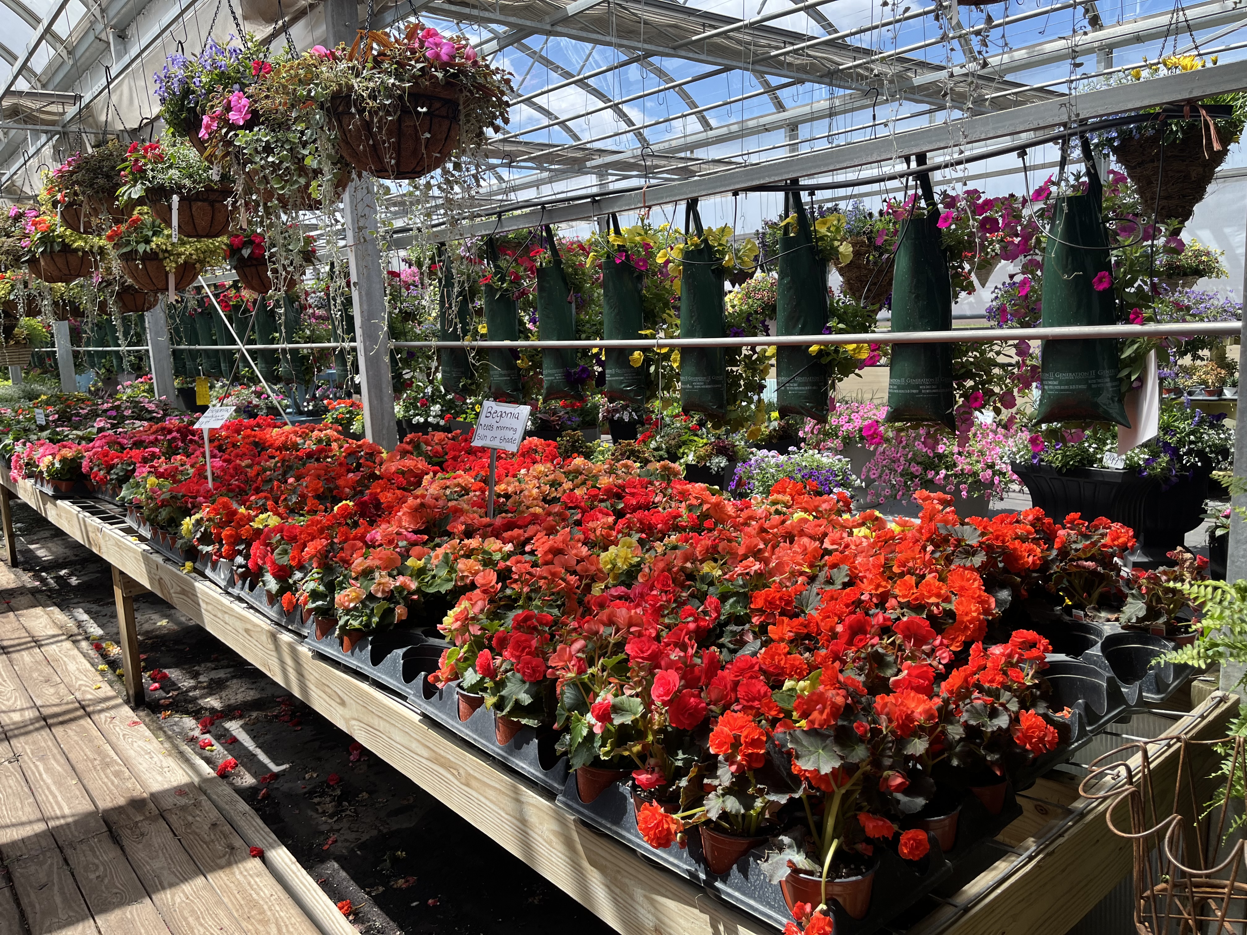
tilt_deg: -8.1
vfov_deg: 53.1
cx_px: 624
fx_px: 937
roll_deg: +3.1
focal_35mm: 26
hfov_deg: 67.3
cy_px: 468
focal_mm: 5.1
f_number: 1.6
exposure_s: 1/1018
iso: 50
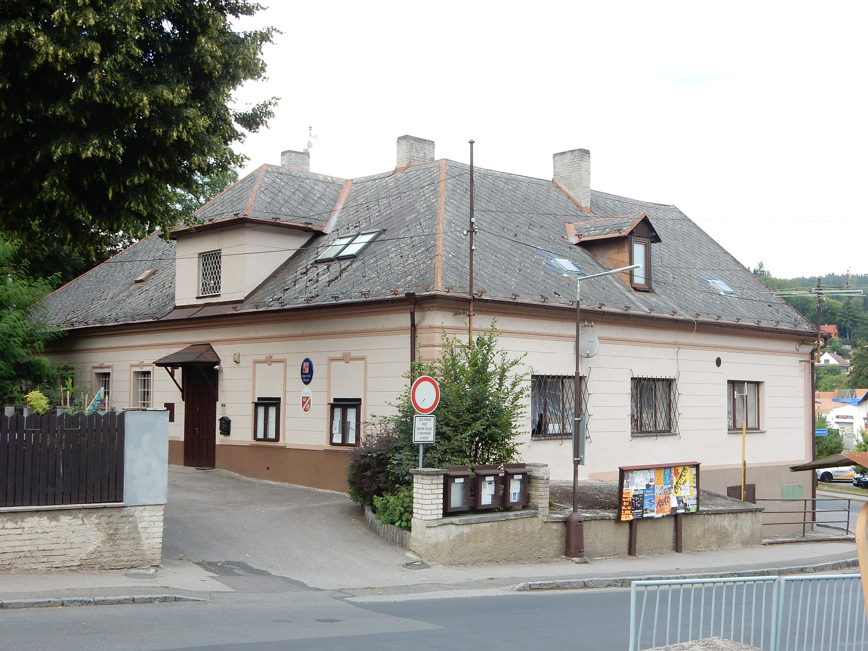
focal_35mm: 43
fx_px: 1078
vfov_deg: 33.6
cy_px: 326
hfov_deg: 43.9
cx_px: 434
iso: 125
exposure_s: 1/200
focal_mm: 7.6
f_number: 4.2
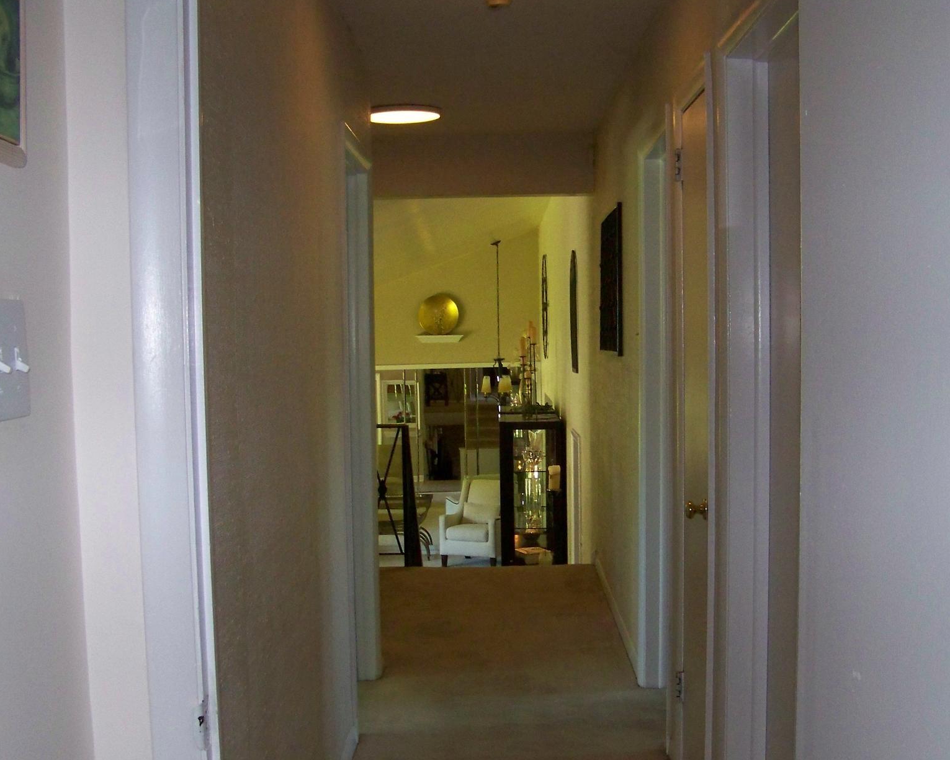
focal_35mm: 47
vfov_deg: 32.0
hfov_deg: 39.5
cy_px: 473
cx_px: 474
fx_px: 1322
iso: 200
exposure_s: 1/30
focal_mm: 5.85
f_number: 2.8
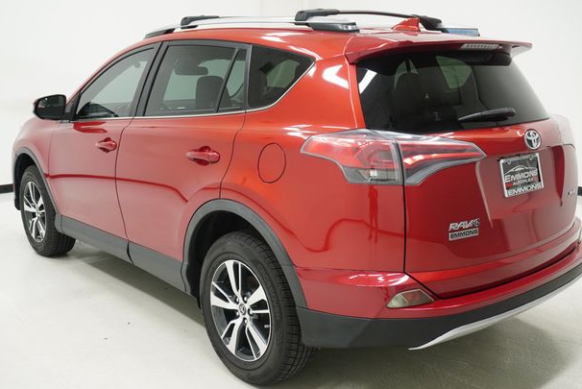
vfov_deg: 35.1
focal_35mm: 38
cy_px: 189
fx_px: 615
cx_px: 304
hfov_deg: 50.6
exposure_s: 1/200
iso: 1000
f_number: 5.6
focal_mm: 24
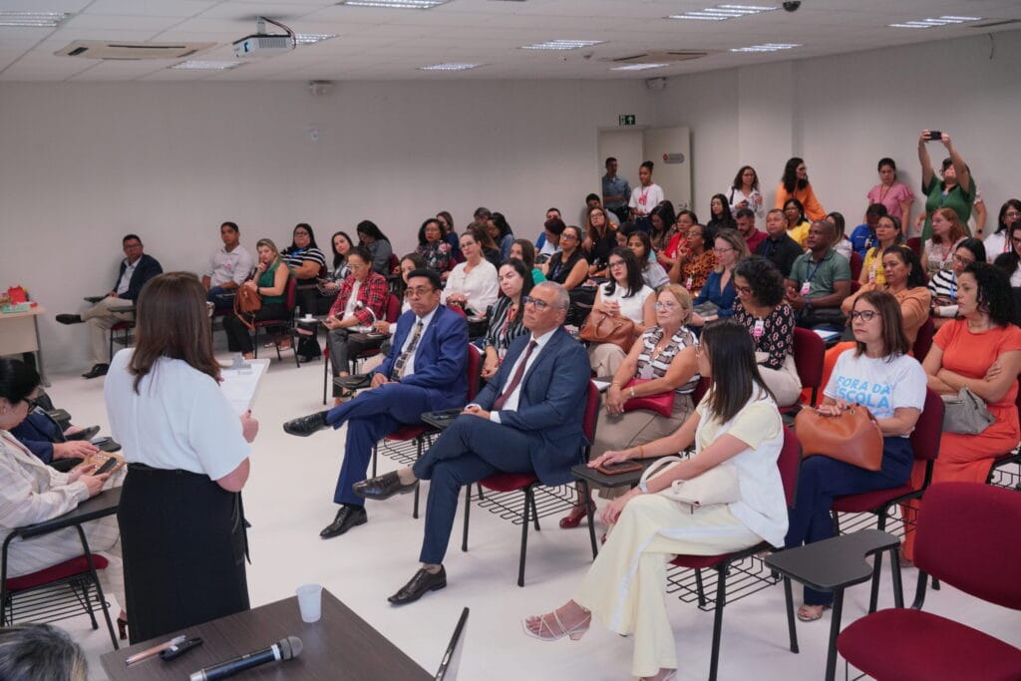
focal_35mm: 33
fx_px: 936
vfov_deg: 40.0
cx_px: 510
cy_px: 340
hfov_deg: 57.2
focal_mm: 33
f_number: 7.1
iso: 1600
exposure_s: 1/125
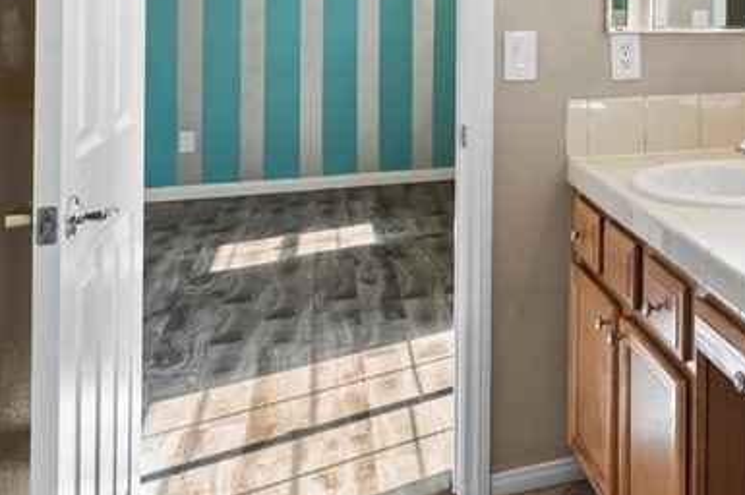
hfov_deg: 35.7
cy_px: -12
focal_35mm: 48
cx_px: 801
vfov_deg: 26.4
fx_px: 992
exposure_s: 1/50
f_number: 8
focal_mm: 17
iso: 400
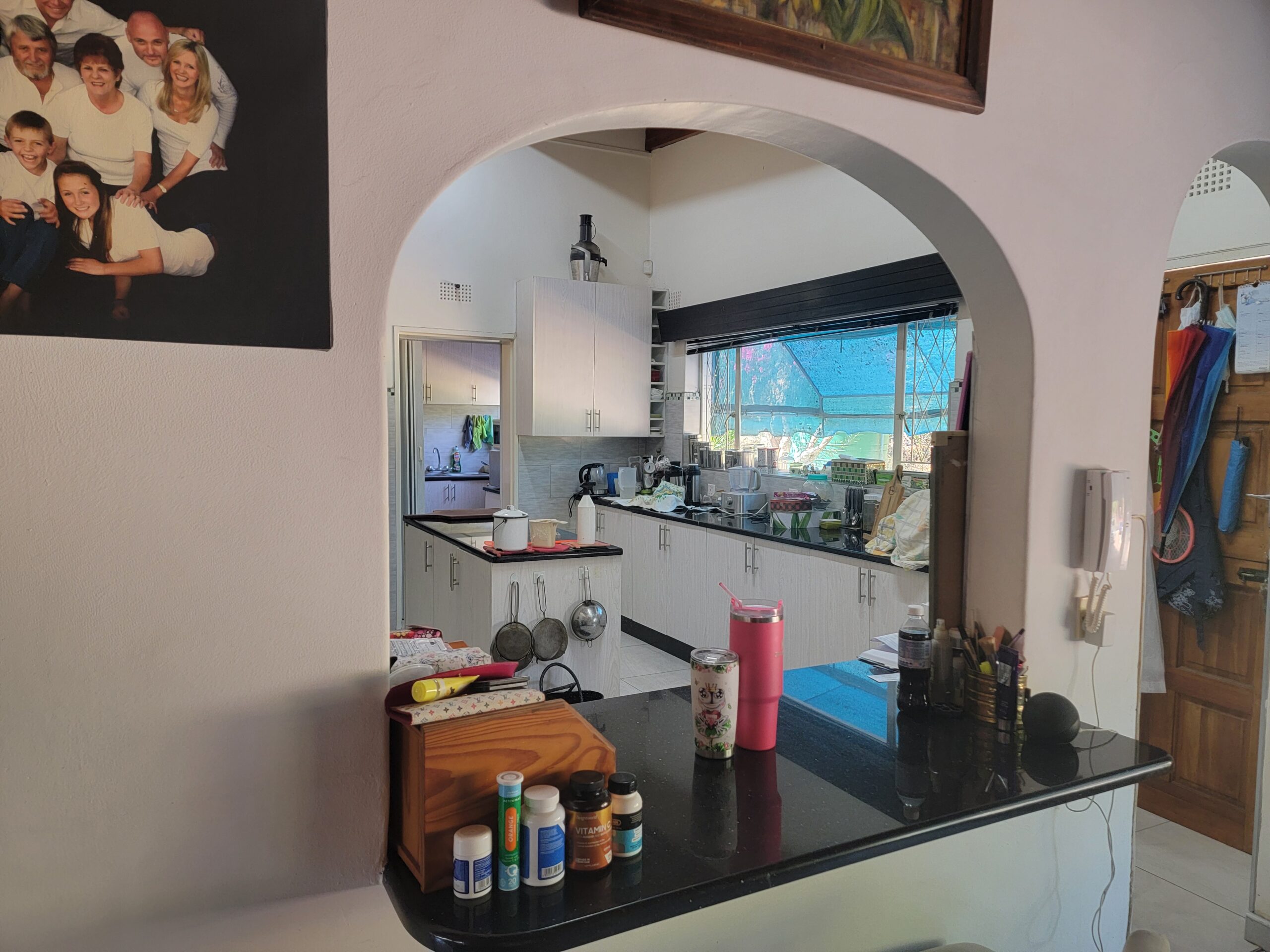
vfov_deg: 56.8
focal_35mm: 24
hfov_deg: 71.6
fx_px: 881
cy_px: 476
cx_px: 635
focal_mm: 6.7
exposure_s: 1/60
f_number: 1.8
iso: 250
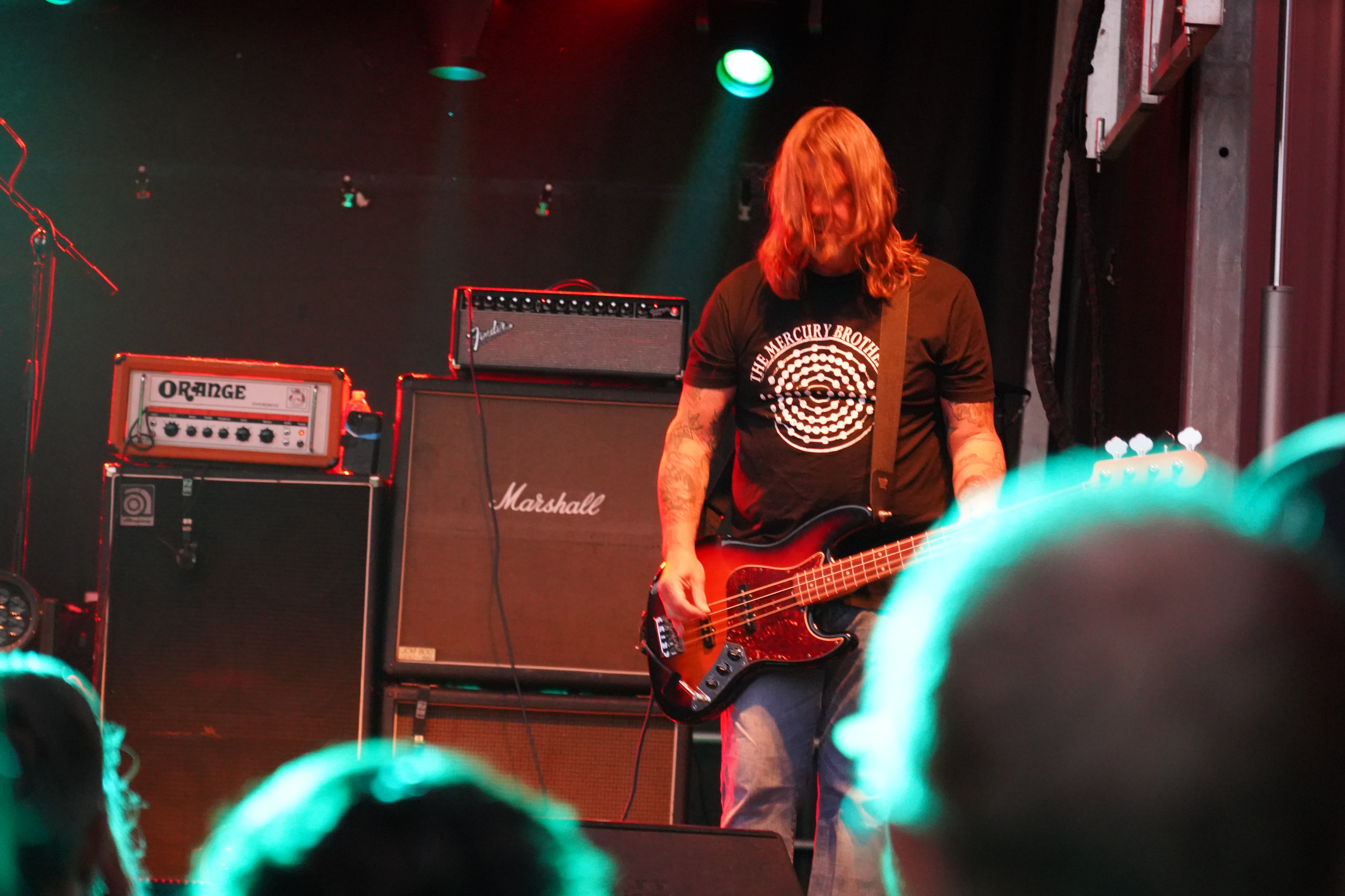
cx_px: 675
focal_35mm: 106
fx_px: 3960
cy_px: 451
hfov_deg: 19.3
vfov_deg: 12.9
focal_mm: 105
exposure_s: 1/125
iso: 12800
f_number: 4
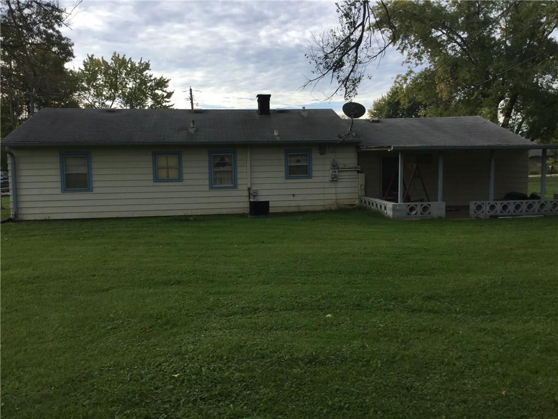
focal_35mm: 31
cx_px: 279
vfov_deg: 45.4
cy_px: 210
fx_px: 500
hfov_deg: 58.4
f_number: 2.4
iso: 25
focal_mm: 3.3
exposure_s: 1/604
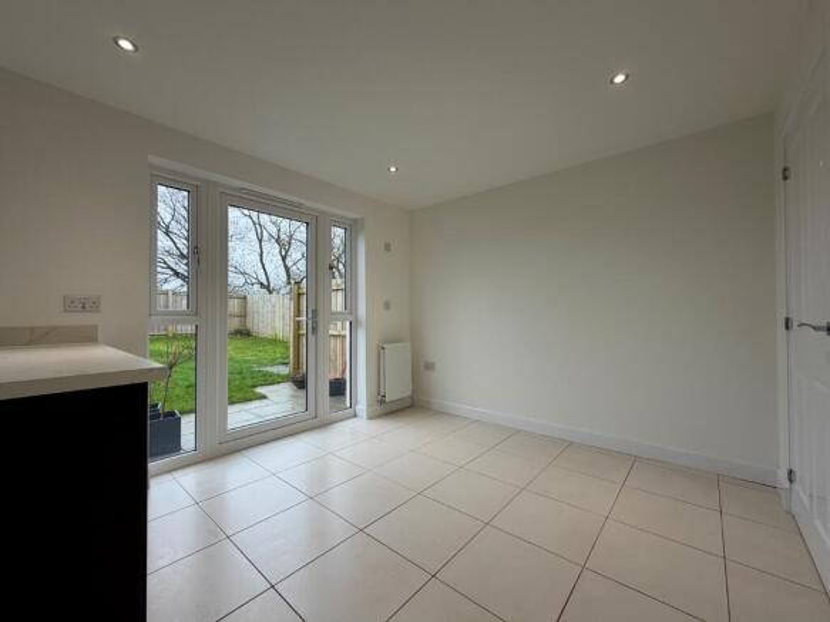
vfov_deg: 85.7
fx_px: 336
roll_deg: +0.2
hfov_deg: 102.1
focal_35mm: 14
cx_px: 415
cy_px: 311
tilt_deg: +0.4
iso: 80
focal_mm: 2.22
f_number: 2.2
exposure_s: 1/121
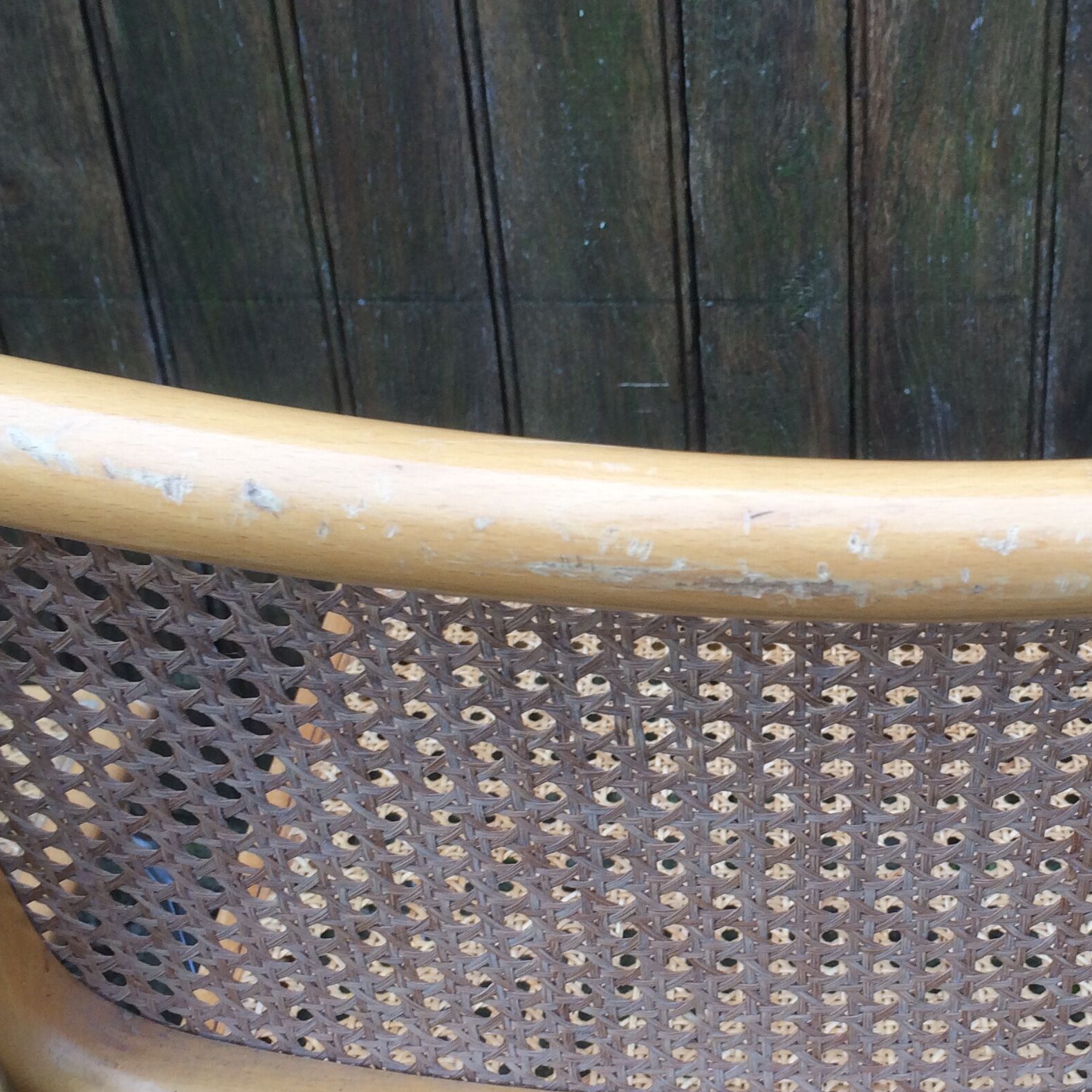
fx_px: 1892
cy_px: 625
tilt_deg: -34.0
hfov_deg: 31.6
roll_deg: -2.2
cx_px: 835
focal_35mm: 53
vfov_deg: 32.2
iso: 40
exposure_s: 1/100
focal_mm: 4.15
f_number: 2.2
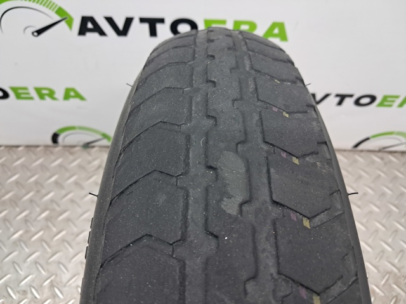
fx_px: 316
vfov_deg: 51.3
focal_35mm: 27
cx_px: 203
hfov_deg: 65.4
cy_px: 152
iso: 200
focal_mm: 4
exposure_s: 1/50
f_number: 1.8
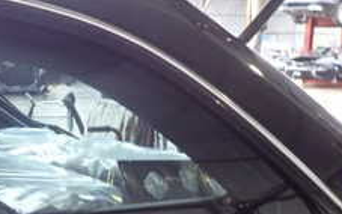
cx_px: 12
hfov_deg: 27.9
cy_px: 145
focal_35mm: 70
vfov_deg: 18.6
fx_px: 653
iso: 200
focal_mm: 4.5
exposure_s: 1/30
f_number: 2
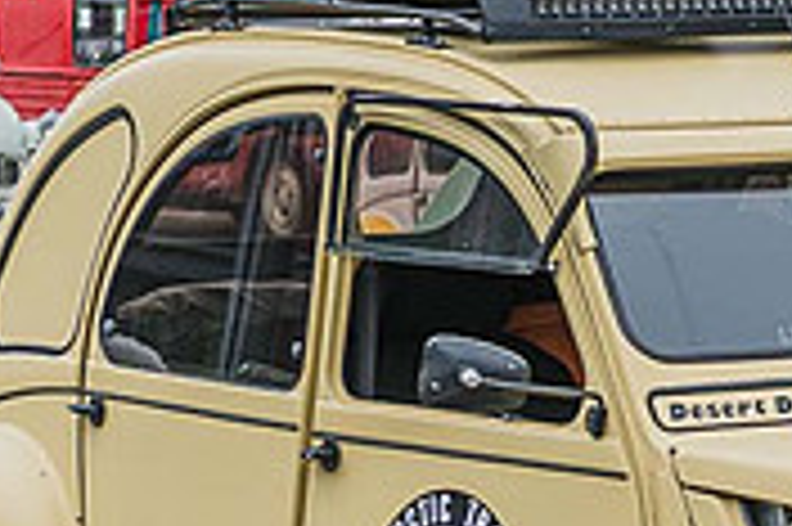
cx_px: 1050
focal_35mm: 278
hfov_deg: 7.3
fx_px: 6110
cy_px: 530
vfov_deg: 4.9
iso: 640
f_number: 5
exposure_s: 1/250
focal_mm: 70
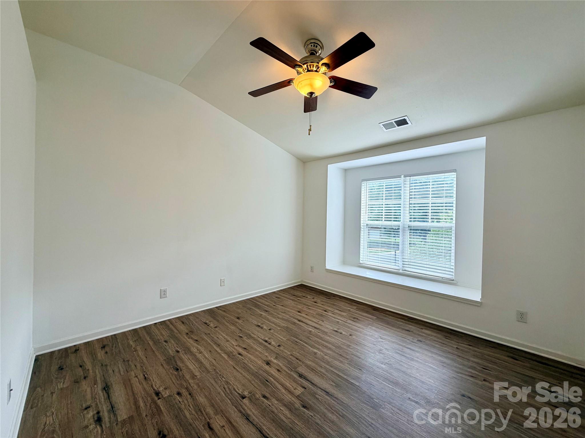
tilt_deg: -1.3
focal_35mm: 14
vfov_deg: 85.7
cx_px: 292
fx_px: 237
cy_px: 219
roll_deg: -0.2
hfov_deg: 102.1
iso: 100
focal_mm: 2.22
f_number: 2.2
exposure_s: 1/121
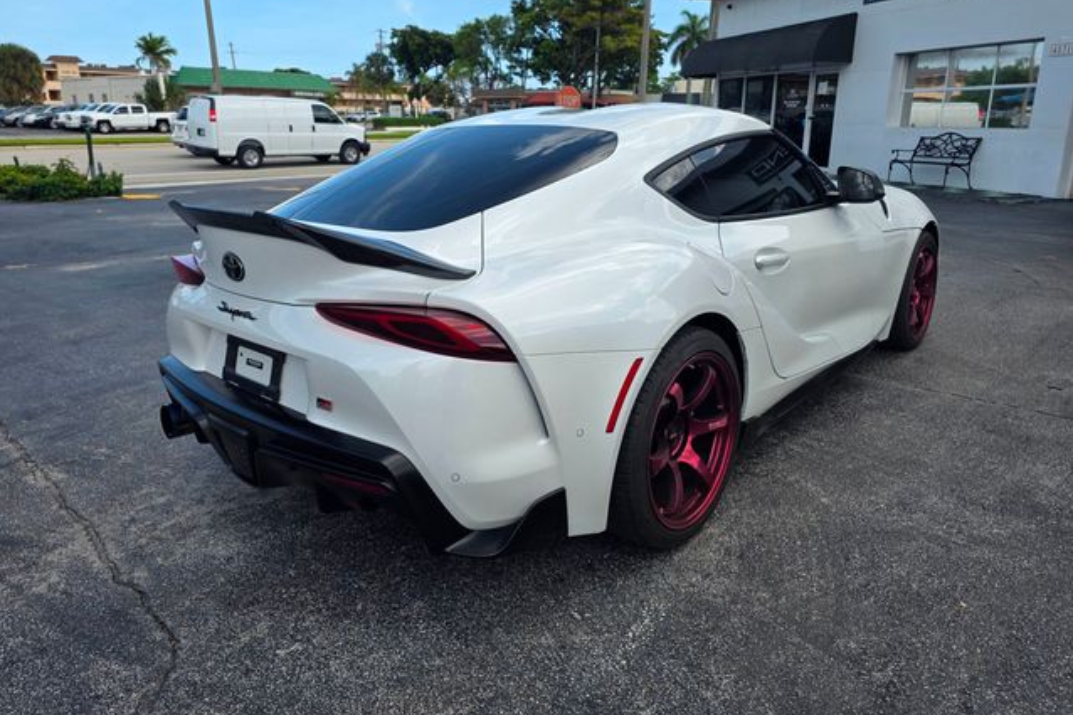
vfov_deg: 53.0
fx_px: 715
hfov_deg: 73.8
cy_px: 325
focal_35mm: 24
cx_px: 536
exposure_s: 1/3363
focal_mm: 6.3
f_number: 1.7
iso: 80
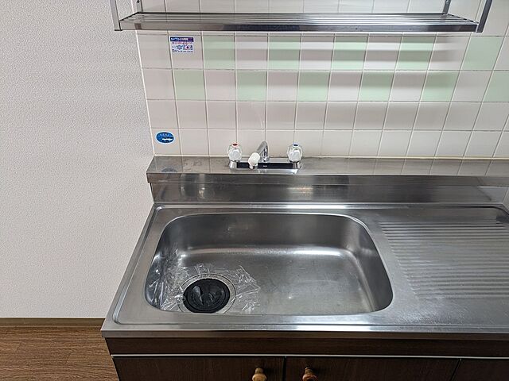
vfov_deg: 54.9
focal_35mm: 25
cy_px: 190
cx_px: 254
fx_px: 368
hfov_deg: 69.4
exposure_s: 1/60
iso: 237
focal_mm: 5.43
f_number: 1.89
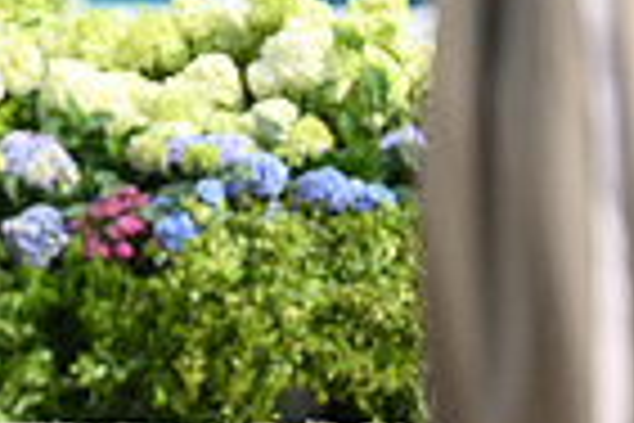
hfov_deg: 1.5
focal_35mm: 1361
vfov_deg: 1.0
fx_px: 23967
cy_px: -236
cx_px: -643
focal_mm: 330
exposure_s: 1/1250
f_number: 5.6
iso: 280
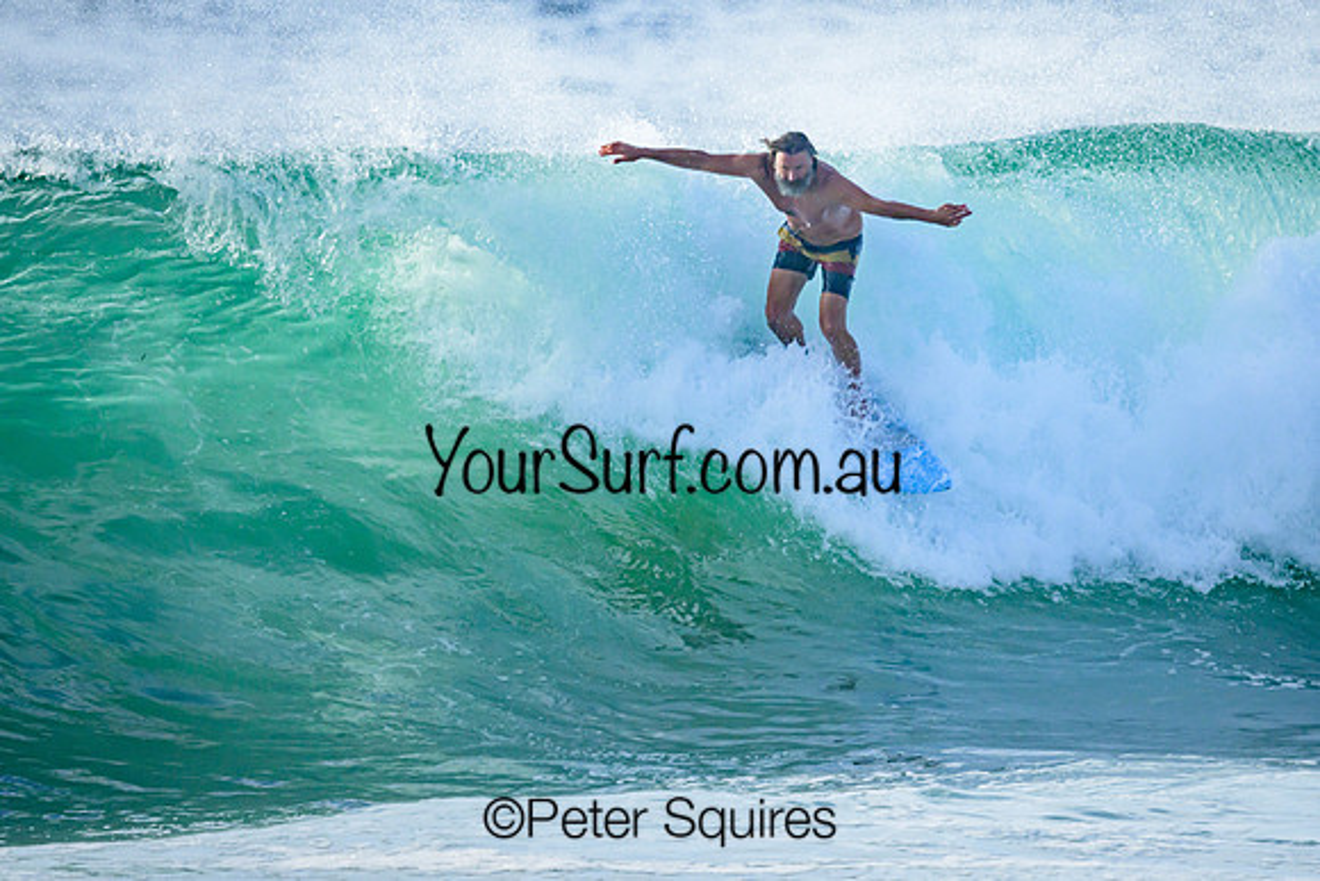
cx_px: 803
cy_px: 373
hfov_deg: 1.9
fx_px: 40320
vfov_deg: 1.3
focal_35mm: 1099
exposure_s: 1/2500
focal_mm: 800
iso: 400
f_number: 6.3
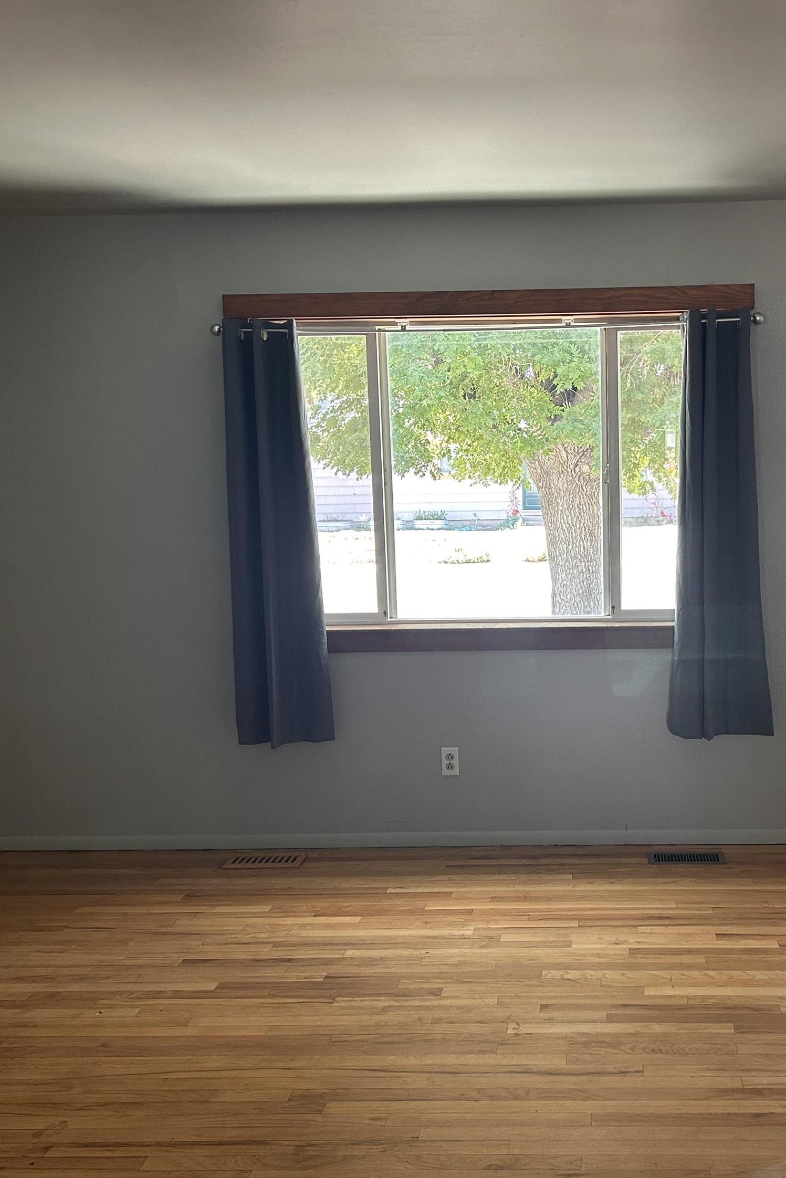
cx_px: 583
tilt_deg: -6.2
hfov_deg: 35.2
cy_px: 602
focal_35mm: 37
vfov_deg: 51.9
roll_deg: +1.6
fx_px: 1211
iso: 125
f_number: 1.5
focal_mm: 5.7
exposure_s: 1/107
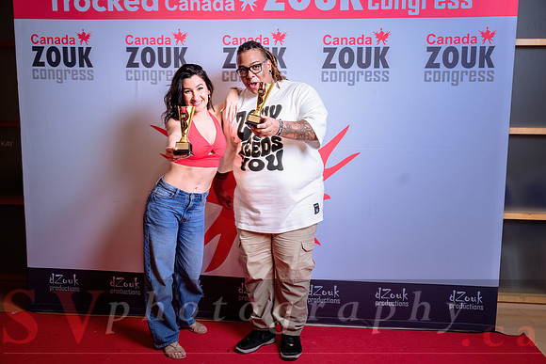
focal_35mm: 37
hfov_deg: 51.9
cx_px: 273
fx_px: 561
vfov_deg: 36.0
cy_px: 182
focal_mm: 37
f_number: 4
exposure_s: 1/125
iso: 200
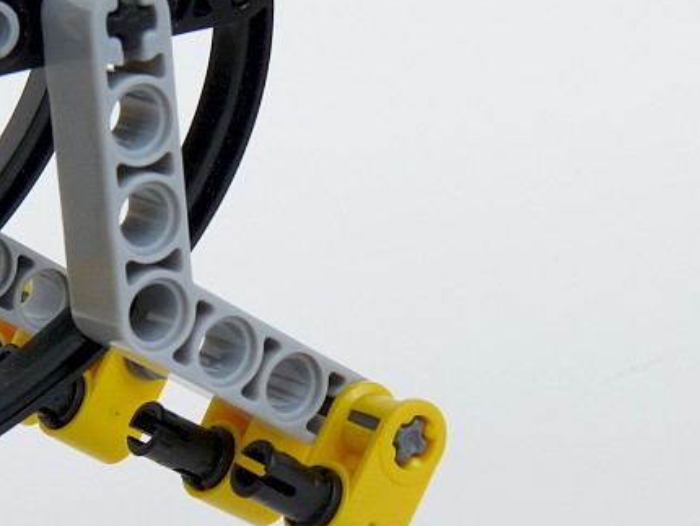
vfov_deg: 11.8
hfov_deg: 15.7
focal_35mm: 125
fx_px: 2529
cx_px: 285
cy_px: 370
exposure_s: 1/60
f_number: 8
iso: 100
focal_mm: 14.9
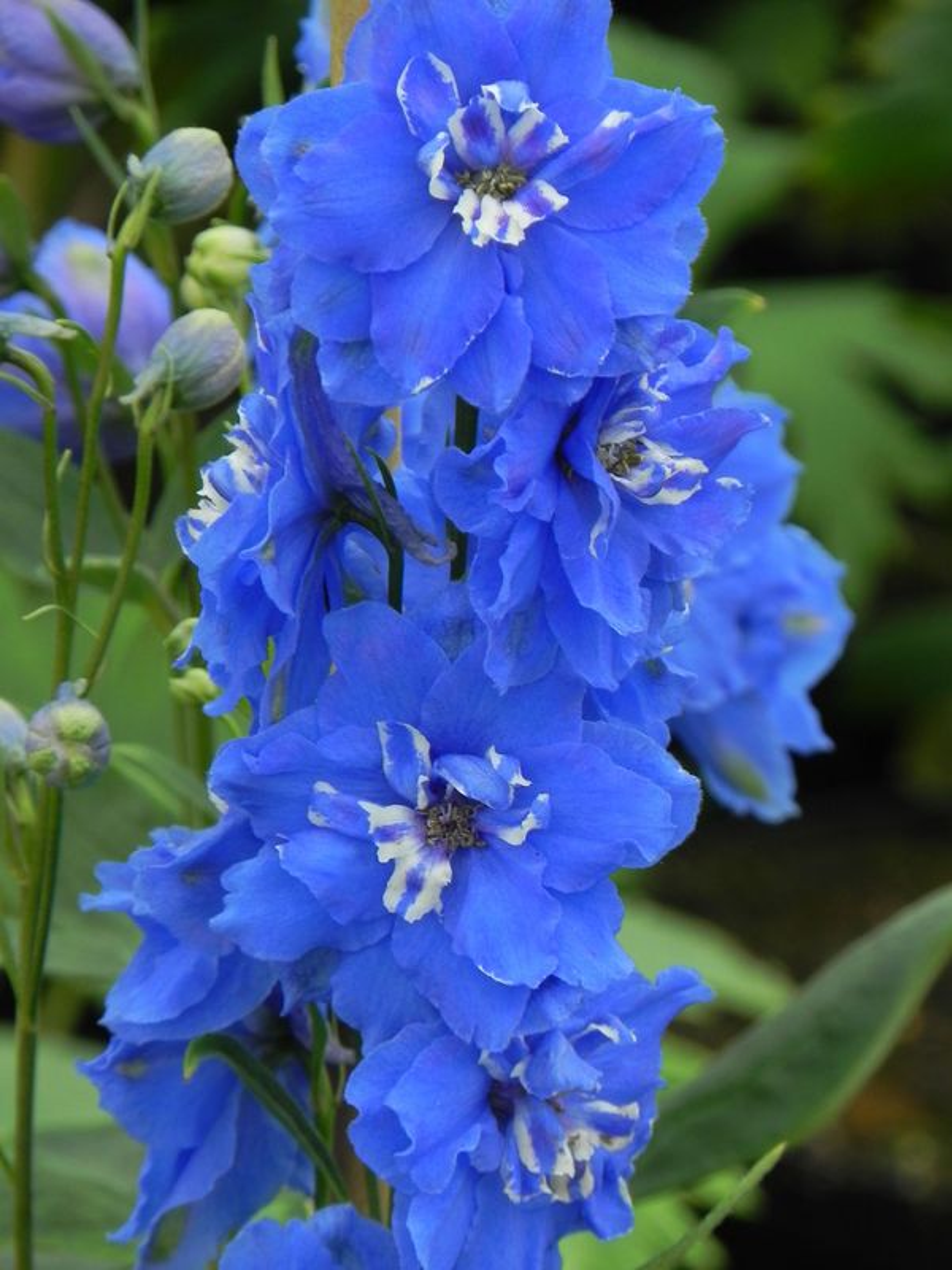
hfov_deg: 3.9
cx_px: 476
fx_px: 13824
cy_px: 635
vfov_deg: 5.3
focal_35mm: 377
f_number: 5
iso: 160
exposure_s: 1/125
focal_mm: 67.2
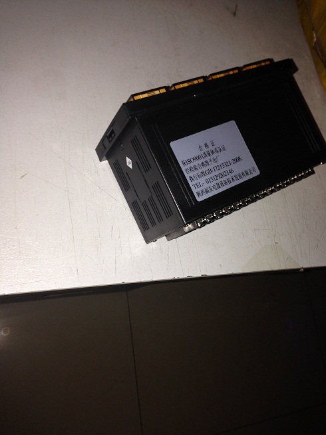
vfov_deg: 55.3
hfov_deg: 43.0
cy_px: 218
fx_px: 414
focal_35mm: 33
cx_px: 163
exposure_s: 1/30
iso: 50
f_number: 2.4
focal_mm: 4.12
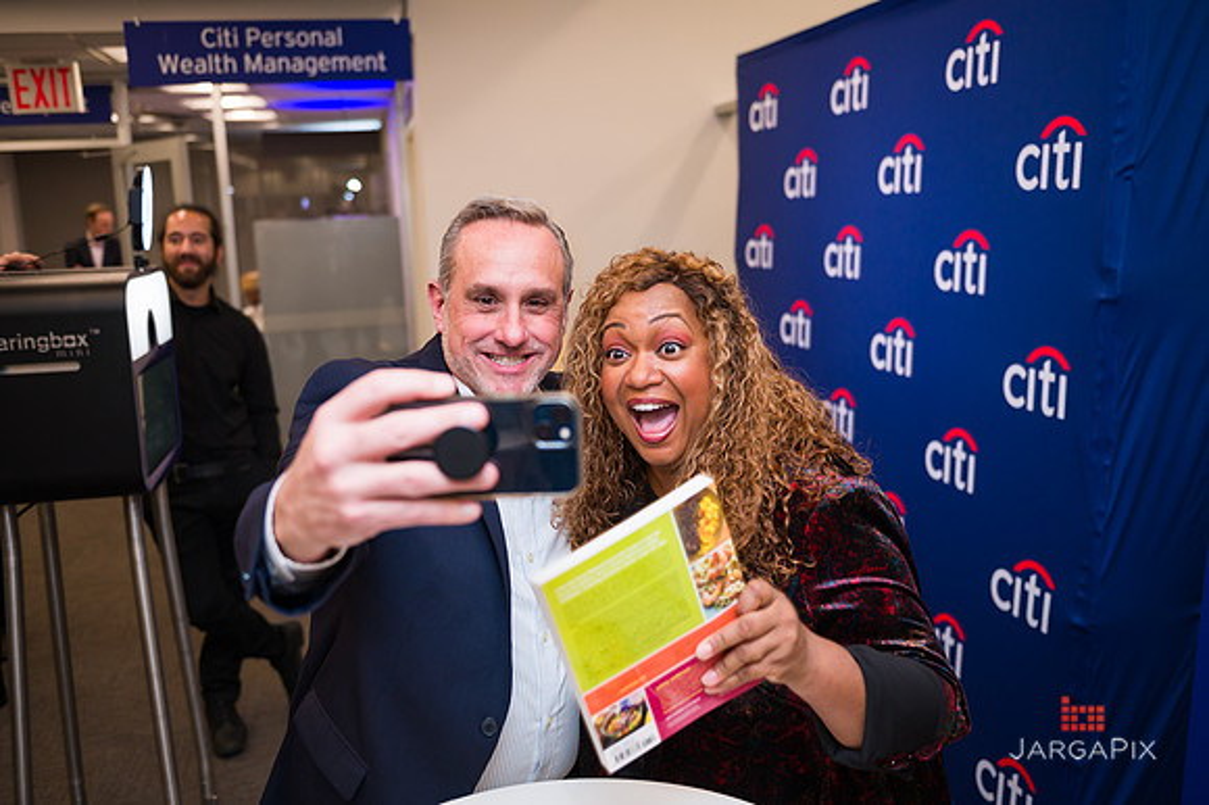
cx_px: 604
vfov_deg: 41.1
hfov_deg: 58.7
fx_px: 1074
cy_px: 402
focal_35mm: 32
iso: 400
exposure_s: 1/200
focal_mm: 32
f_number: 3.2
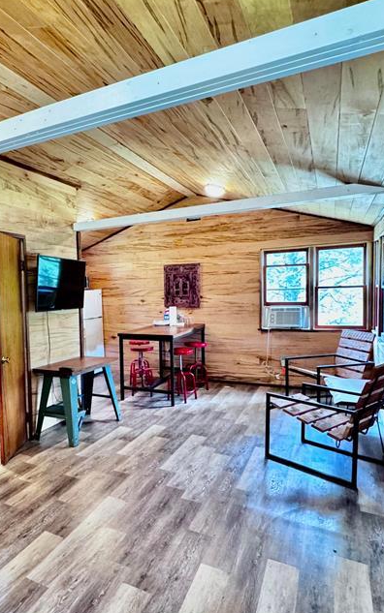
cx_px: 86
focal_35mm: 24
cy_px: 317
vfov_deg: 74.8
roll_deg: +2.2
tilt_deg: -2.6
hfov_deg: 48.7
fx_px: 402
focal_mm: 2.22
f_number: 2.2
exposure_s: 1/60
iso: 640
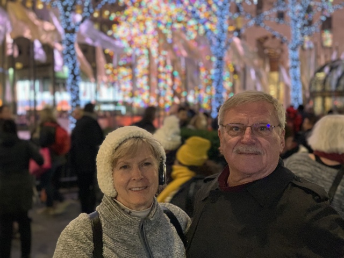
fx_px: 517
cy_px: 129
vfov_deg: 28.0
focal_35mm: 52
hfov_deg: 36.8
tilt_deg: -2.0
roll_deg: +0.5
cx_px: 172
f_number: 2.4
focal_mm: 6
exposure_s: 1/30
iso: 640
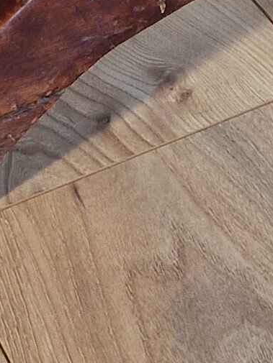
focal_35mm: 182
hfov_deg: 8.1
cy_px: -695
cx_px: 341
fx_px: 1913
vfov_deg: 9.0
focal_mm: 5.4
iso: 100
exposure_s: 1/100
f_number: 1.8
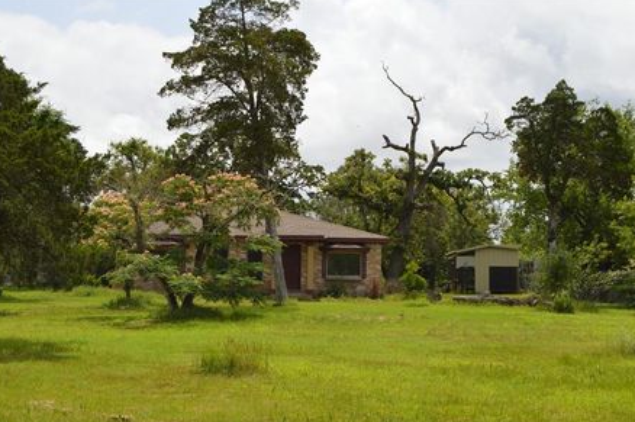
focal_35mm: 65
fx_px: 1145
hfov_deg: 31.0
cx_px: 325
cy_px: 235
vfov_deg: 20.9
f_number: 11
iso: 100
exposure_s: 1/200
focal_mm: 38
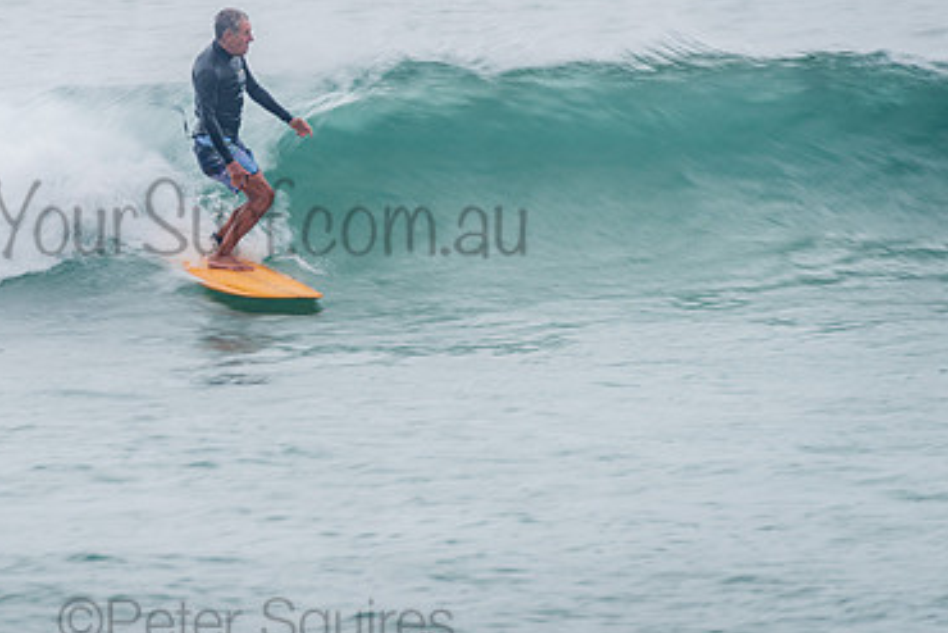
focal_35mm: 783
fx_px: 20626
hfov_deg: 2.6
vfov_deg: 1.8
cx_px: 256
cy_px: 196
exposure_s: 1/30
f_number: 7.1
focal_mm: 500
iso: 64
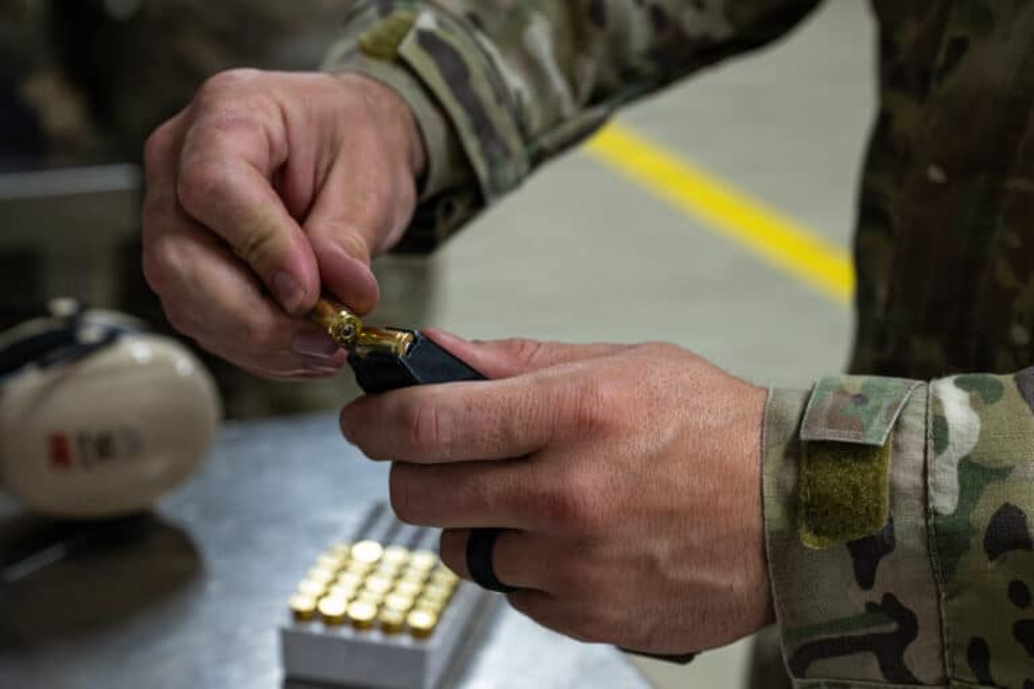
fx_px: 2010
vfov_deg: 19.5
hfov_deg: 28.8
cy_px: 344
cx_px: 517
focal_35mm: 70
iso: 3200
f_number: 5.6
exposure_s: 1/200
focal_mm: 70
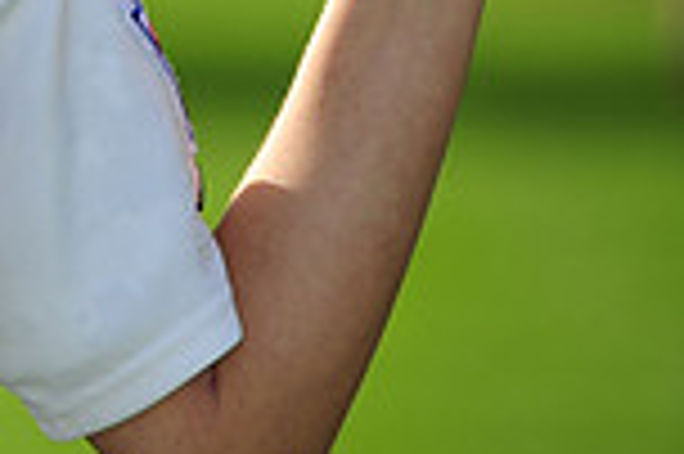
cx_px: -603
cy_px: -306
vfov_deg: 1.8
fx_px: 14462
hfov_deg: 2.7
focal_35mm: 762
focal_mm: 200
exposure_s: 1/1250
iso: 200
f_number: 4.5
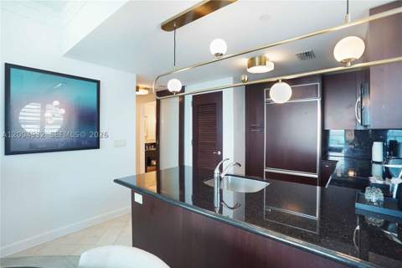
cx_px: 201
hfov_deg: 96.7
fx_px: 179
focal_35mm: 16
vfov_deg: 73.7
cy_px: 134
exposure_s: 1/160
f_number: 4.5
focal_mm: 16
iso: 400
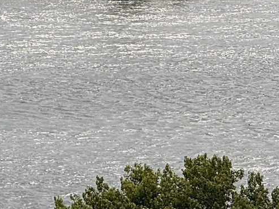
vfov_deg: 3.0
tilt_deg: -1.3
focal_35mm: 486
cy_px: -155
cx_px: -222
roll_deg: +0.6
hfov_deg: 4.0
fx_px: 3915
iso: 50
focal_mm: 15.66
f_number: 2.8
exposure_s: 1/2611
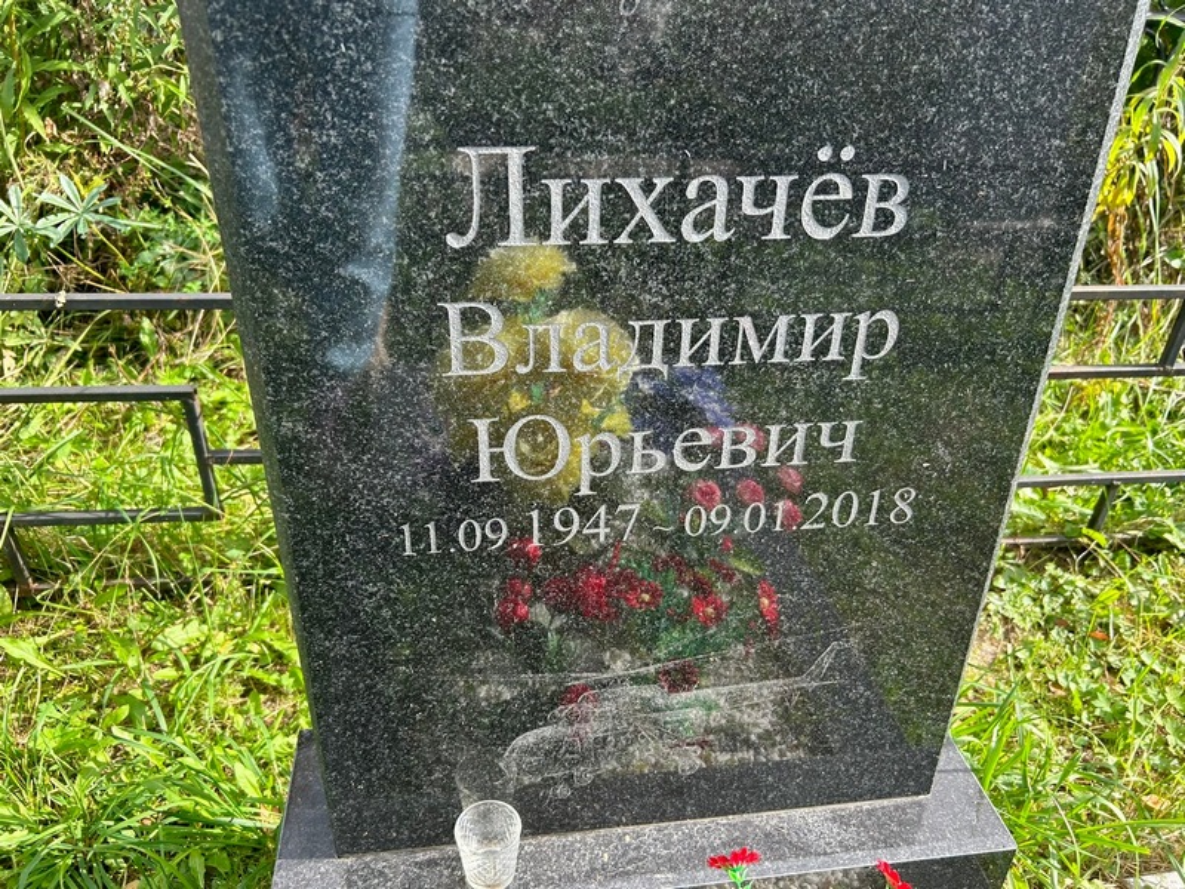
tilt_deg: -35.3
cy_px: 444
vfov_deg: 53.1
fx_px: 890
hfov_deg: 67.3
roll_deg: +0.0
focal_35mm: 26
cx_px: 592
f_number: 1.5
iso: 50
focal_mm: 5.7
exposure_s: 1/683
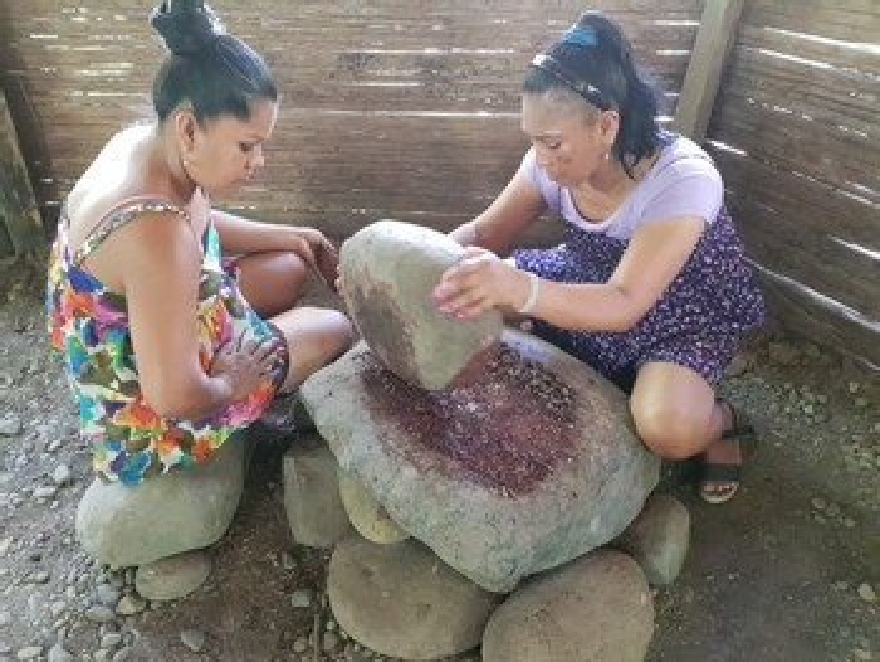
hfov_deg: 67.3
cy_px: 331
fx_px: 661
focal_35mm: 26
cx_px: 440
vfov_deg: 53.1
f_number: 1.7
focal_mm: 4.2
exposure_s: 1/60
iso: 800
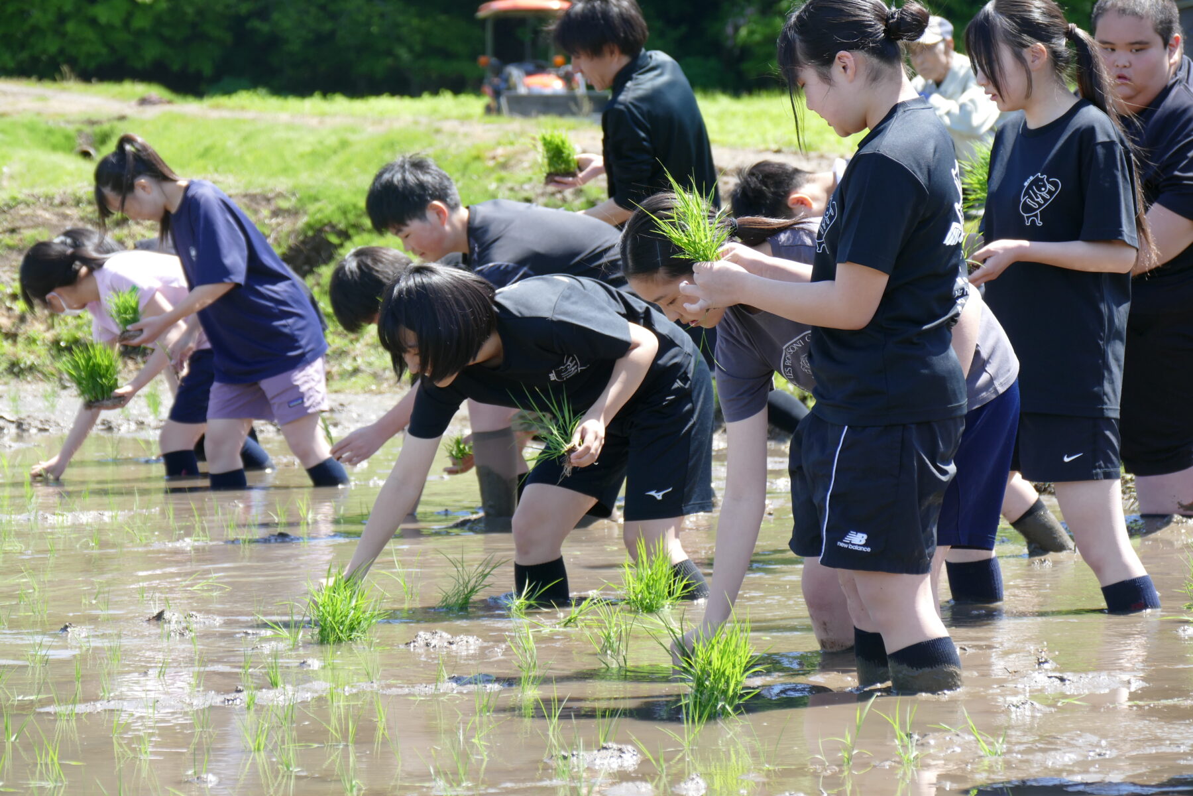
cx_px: 596
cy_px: 398
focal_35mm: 170
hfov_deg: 12.1
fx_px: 5633
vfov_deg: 8.1
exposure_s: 1/320
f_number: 4
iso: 125
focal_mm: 61.93
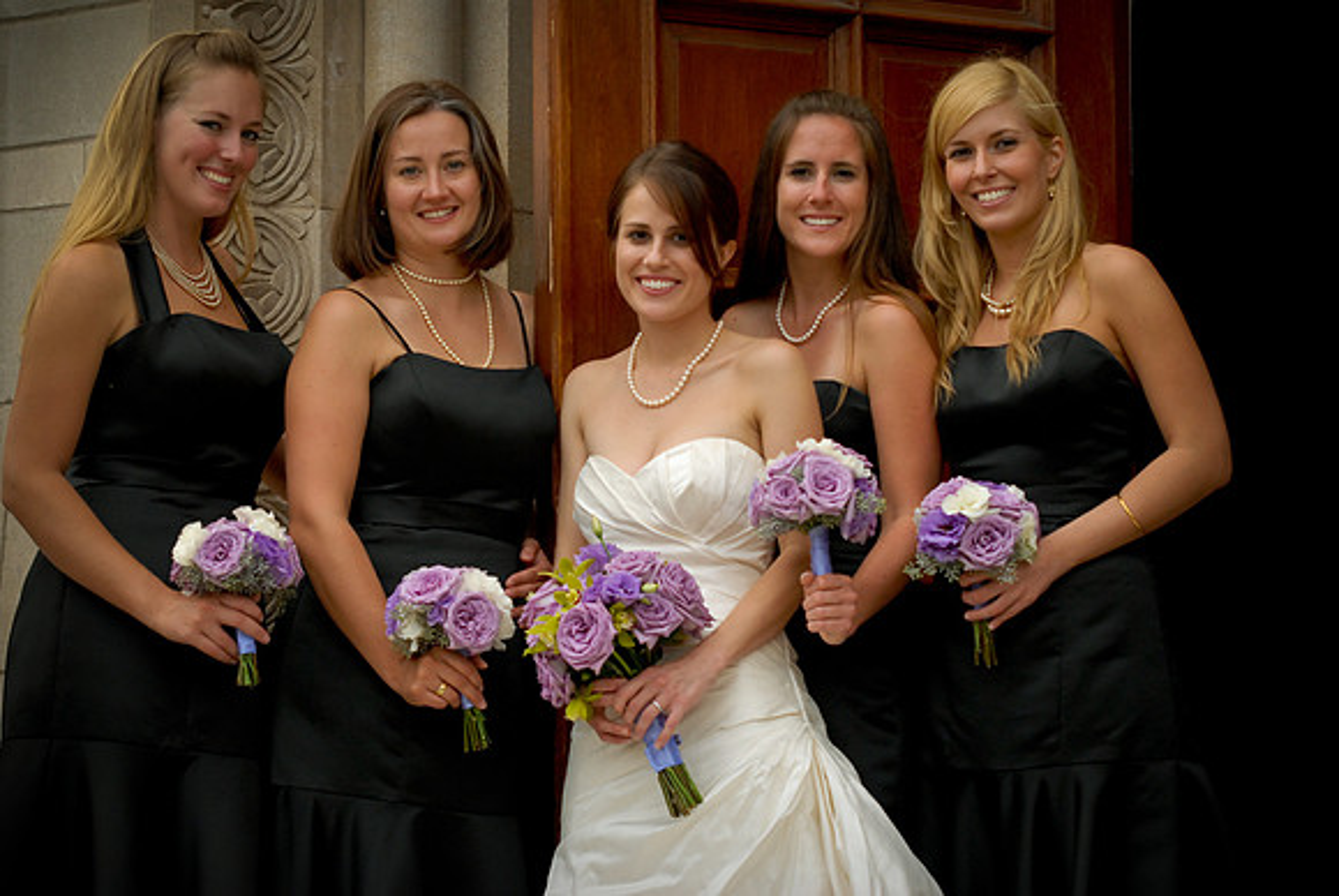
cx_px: 670
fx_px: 3909
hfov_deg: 19.4
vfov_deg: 13.1
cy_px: 448
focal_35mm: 105
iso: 400
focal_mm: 70
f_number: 4.5
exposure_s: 1/640
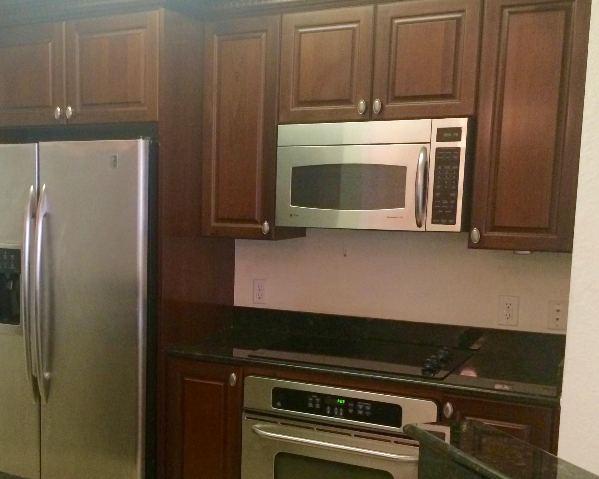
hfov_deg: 39.5
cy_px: 314
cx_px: 172
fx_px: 816
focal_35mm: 46
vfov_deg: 32.5
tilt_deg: -9.2
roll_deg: -0.7
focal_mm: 4.15
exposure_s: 1/30
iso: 320
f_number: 2.2
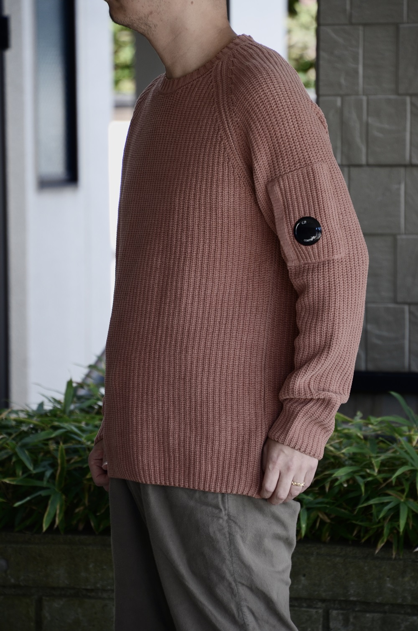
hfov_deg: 5.2
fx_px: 4591
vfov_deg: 7.9
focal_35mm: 262
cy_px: 316
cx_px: 209
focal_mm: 175
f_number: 6.3
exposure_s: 1/200
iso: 250
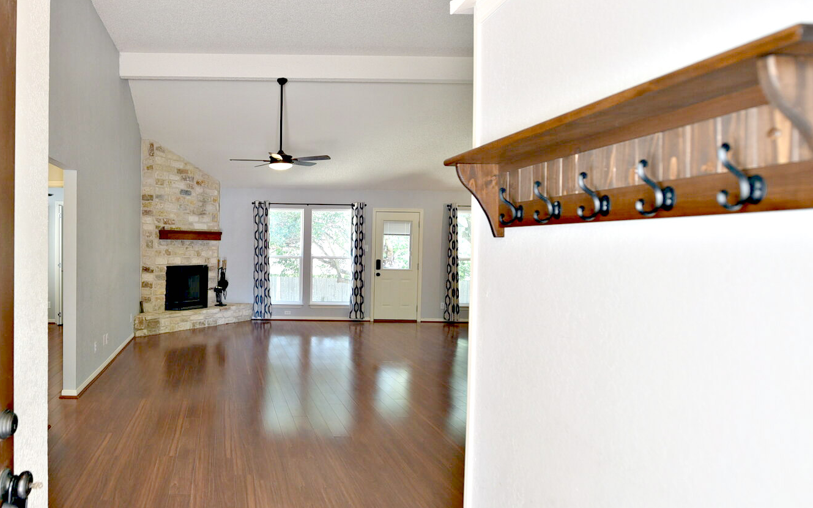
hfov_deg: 74.7
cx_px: 217
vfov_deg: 55.0
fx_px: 487
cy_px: 255
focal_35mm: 22
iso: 450
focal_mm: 14
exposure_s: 1/60
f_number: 4
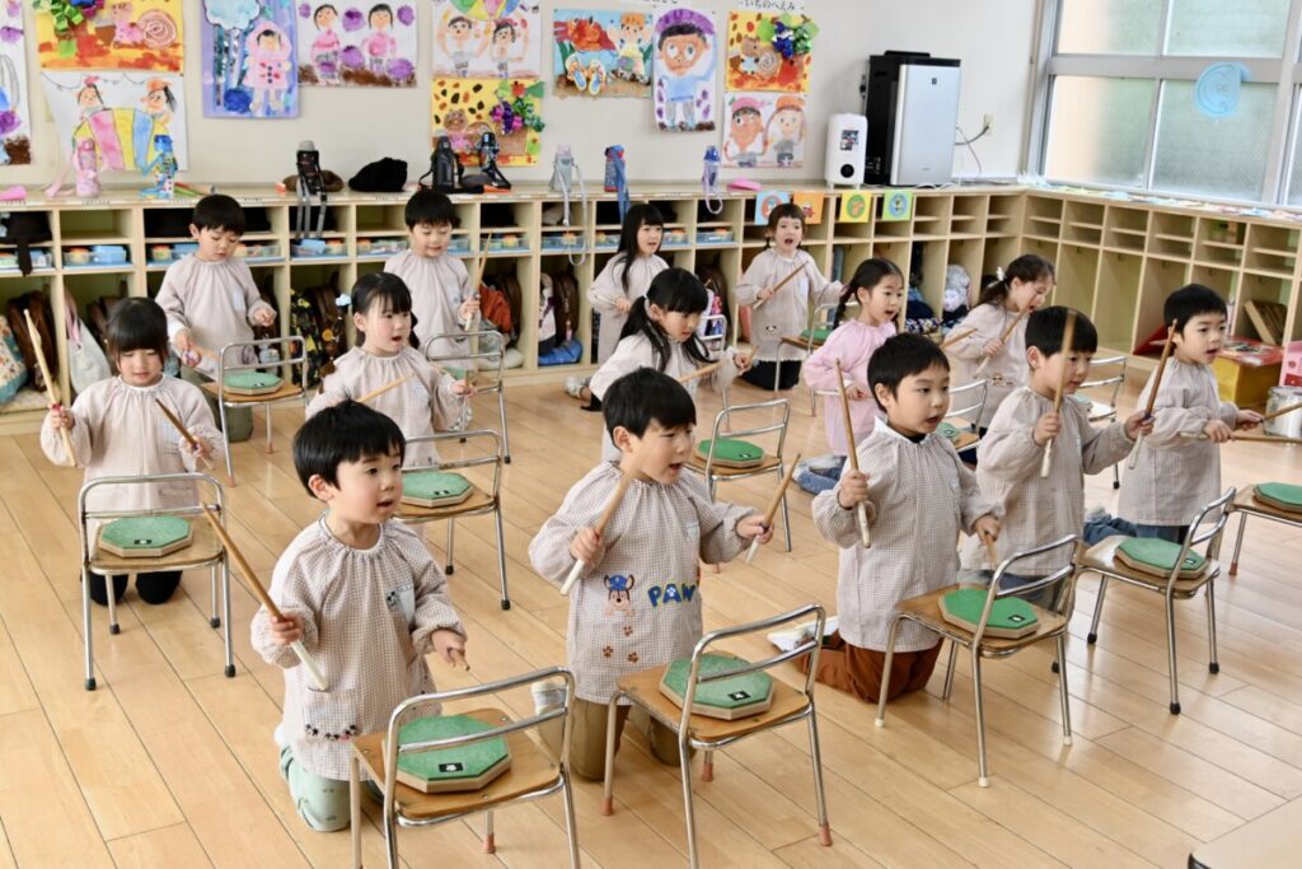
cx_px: 651
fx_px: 1302
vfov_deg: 36.9
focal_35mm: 36
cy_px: 434
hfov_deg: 53.1
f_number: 4
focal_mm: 24
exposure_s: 1/125
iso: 560
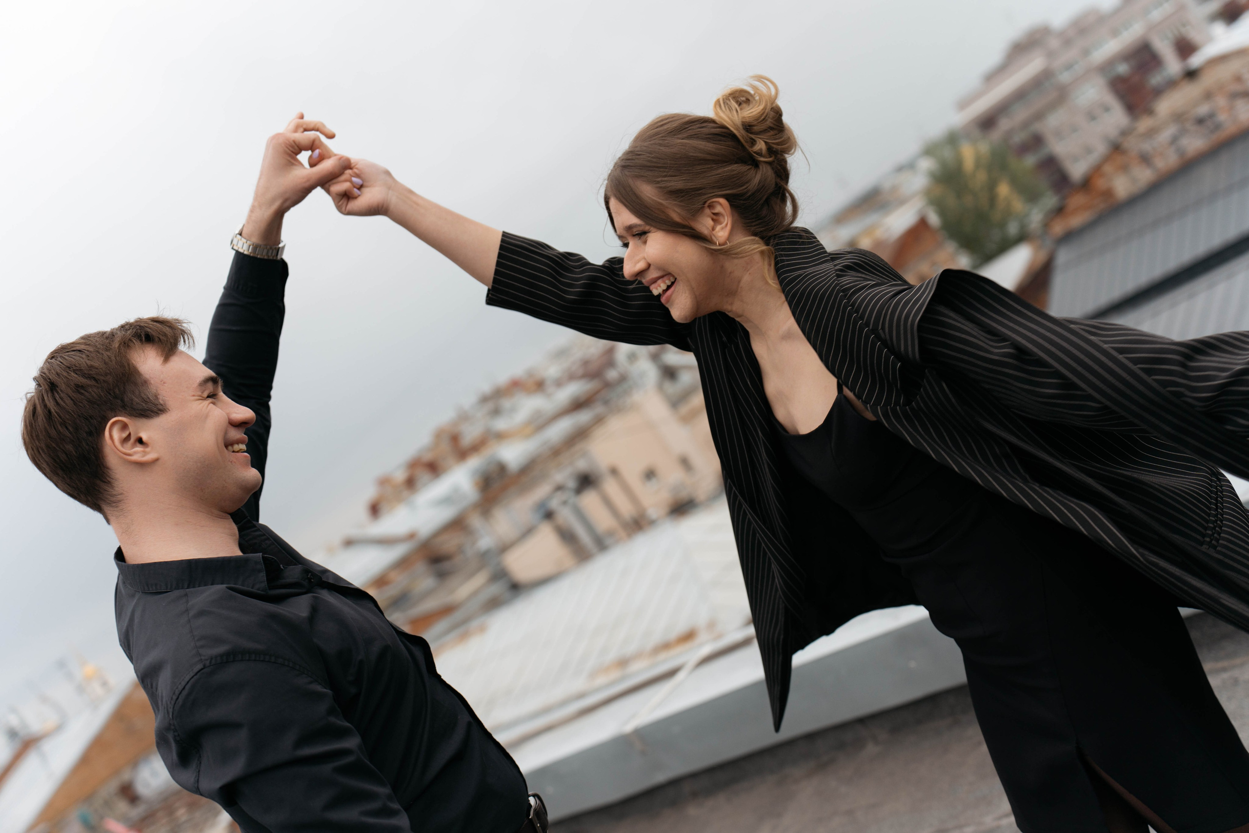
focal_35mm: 45
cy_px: 416
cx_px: 624
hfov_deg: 43.4
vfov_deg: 29.7
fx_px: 1568
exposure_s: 1/250
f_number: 2.8
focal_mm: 43
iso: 200
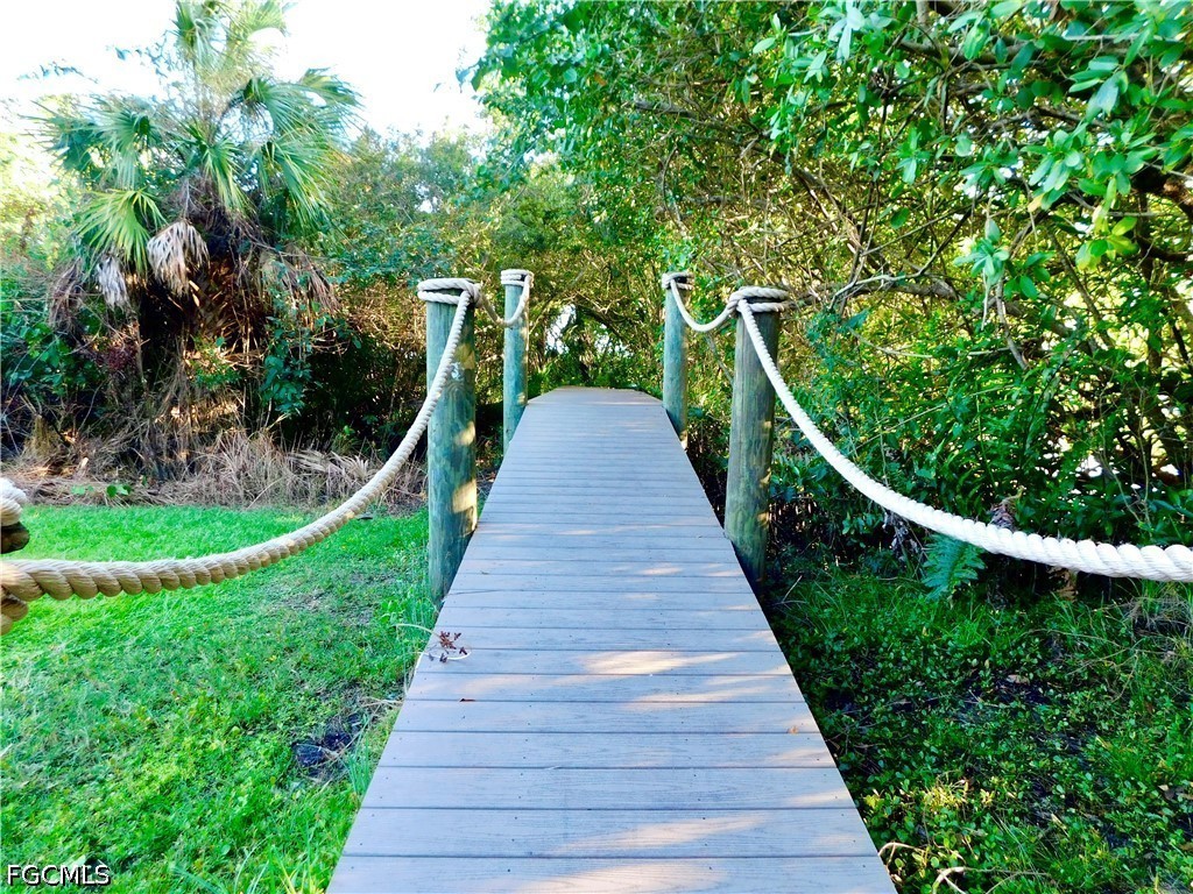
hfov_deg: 73.9
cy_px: 447
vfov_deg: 58.9
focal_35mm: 23
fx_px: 793
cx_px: 596
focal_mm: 4
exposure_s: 1/40
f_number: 3
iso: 125
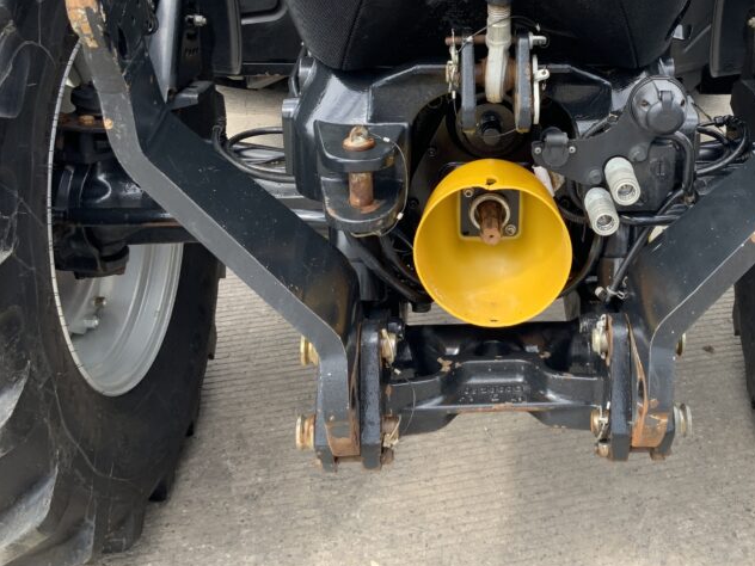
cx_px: 533
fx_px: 1025
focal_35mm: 47
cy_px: 152
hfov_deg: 39.7
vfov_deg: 30.4
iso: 16
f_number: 1.8
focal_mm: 3
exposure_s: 1/206
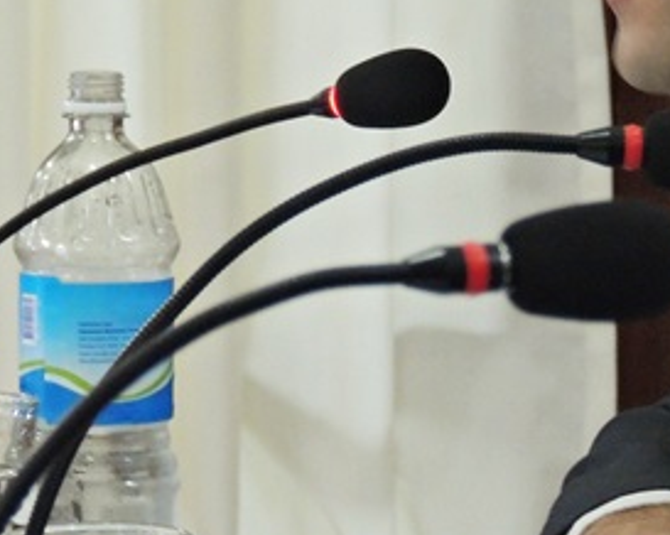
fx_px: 11176
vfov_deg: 2.7
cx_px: 187
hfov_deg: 3.4
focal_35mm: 564
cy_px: 185
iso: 800
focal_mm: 40.1
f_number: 4.6
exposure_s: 1/8
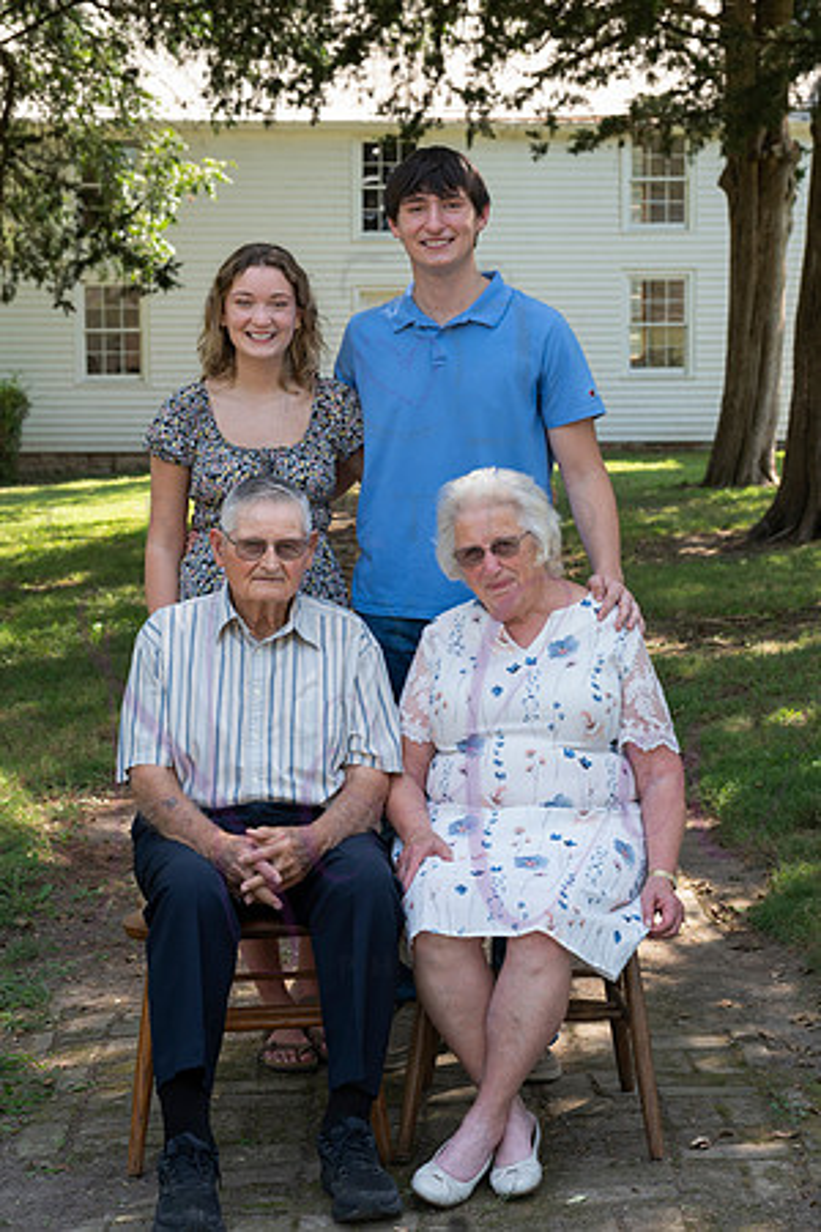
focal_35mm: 73
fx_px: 2497
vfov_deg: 27.7
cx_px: 410
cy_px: 616
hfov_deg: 18.7
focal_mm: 73
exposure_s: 1/160
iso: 400
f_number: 8
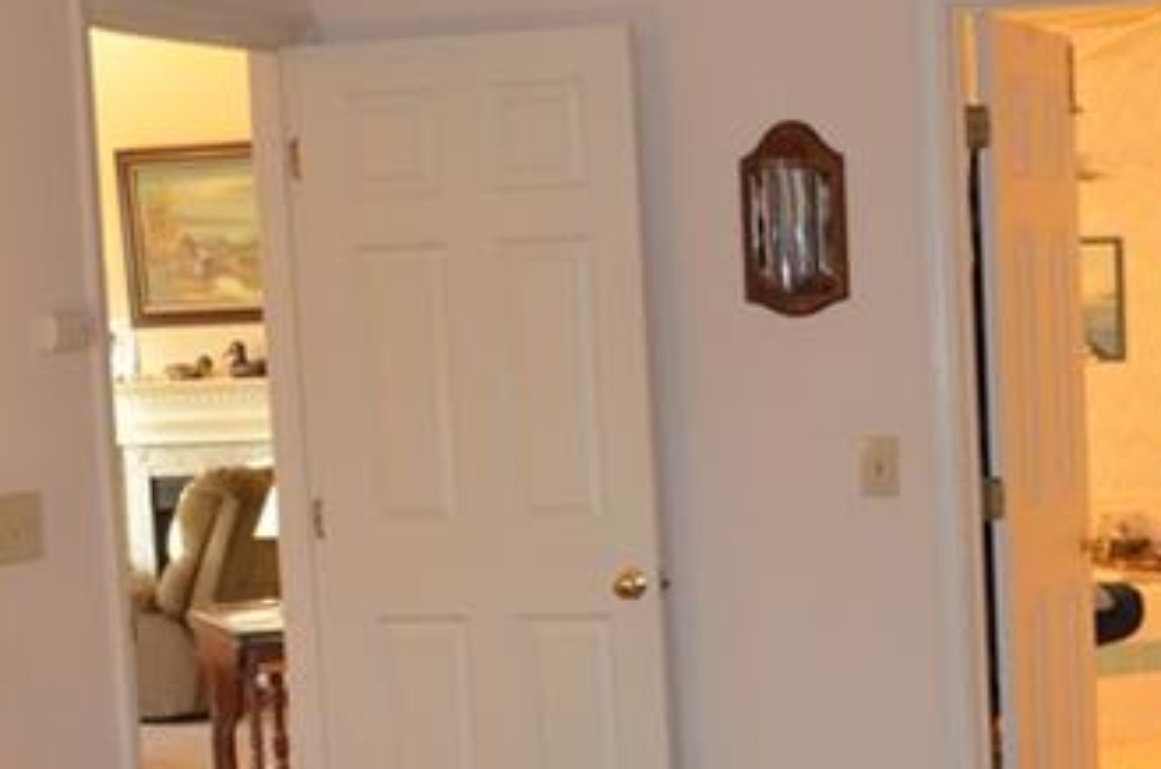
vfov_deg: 16.1
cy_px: 608
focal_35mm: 84
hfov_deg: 23.6
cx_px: 1041
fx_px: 2704
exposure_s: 1/60
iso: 1600
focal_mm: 18
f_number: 3.5
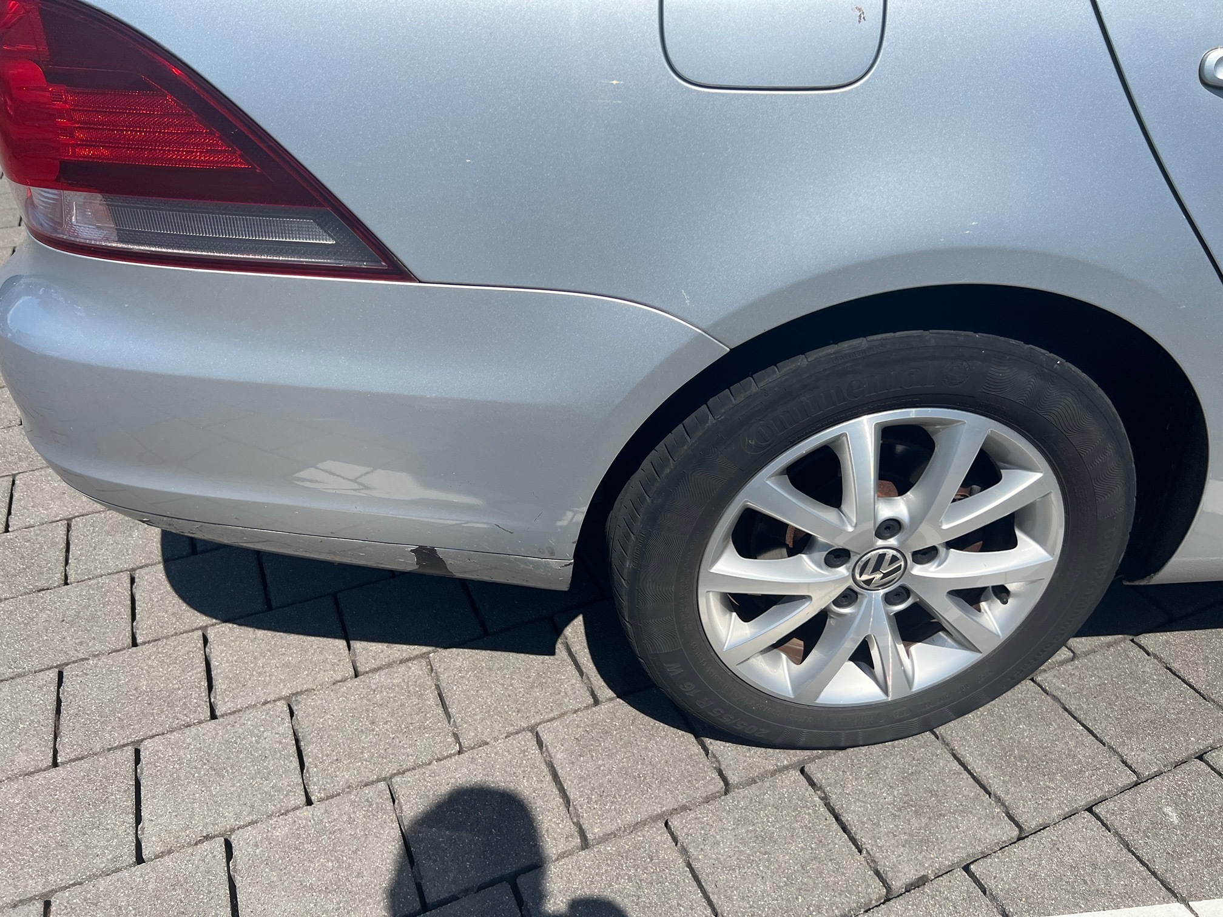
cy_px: 458
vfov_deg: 53.1
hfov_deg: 67.3
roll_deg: -1.0
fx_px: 919
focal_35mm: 26
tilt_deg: -33.6
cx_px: 612
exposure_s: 1/5882
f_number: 1.5
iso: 50
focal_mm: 5.7
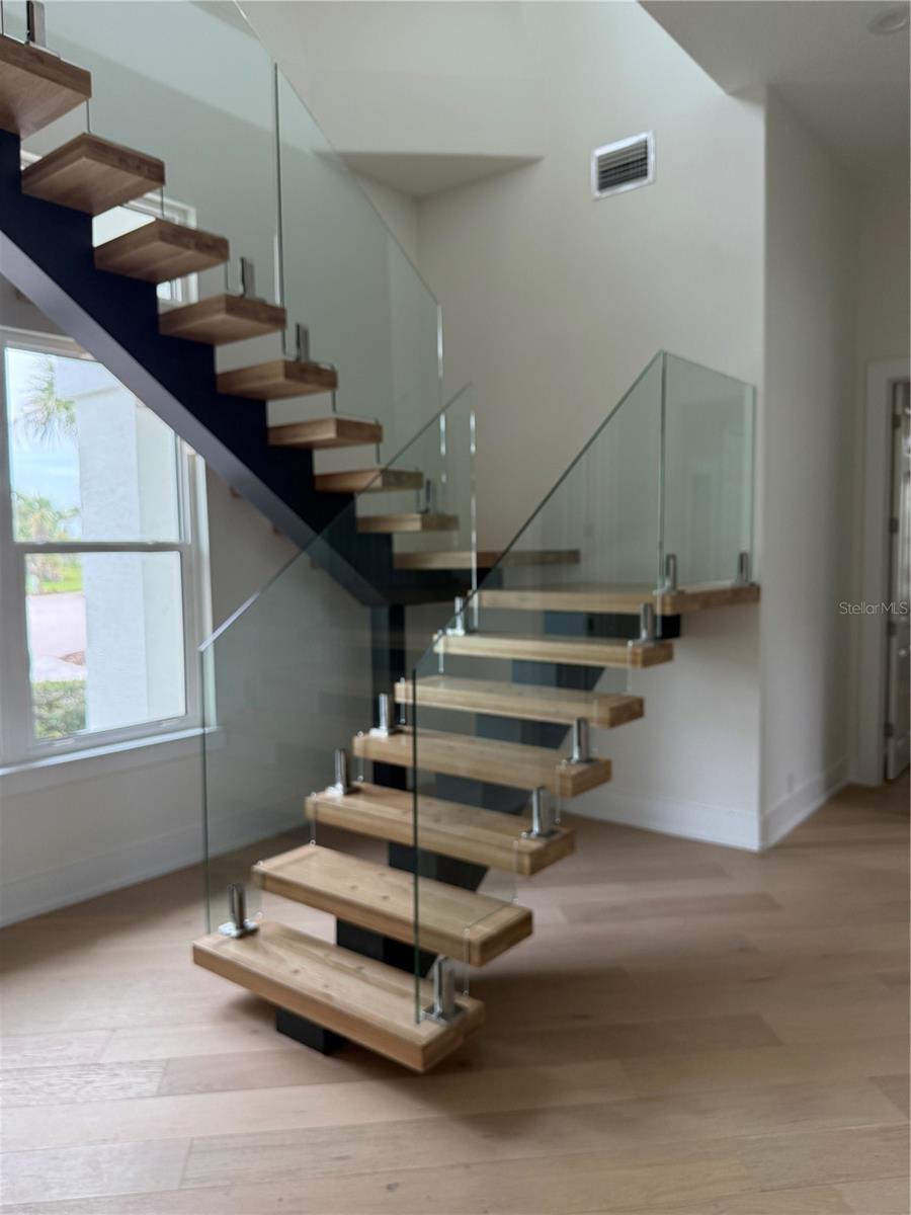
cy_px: 608
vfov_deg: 71.6
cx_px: 456
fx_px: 842
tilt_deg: -5.5
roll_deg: -0.8
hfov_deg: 56.8
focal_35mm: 24
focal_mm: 6.76
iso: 200
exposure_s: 1/172
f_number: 1.78
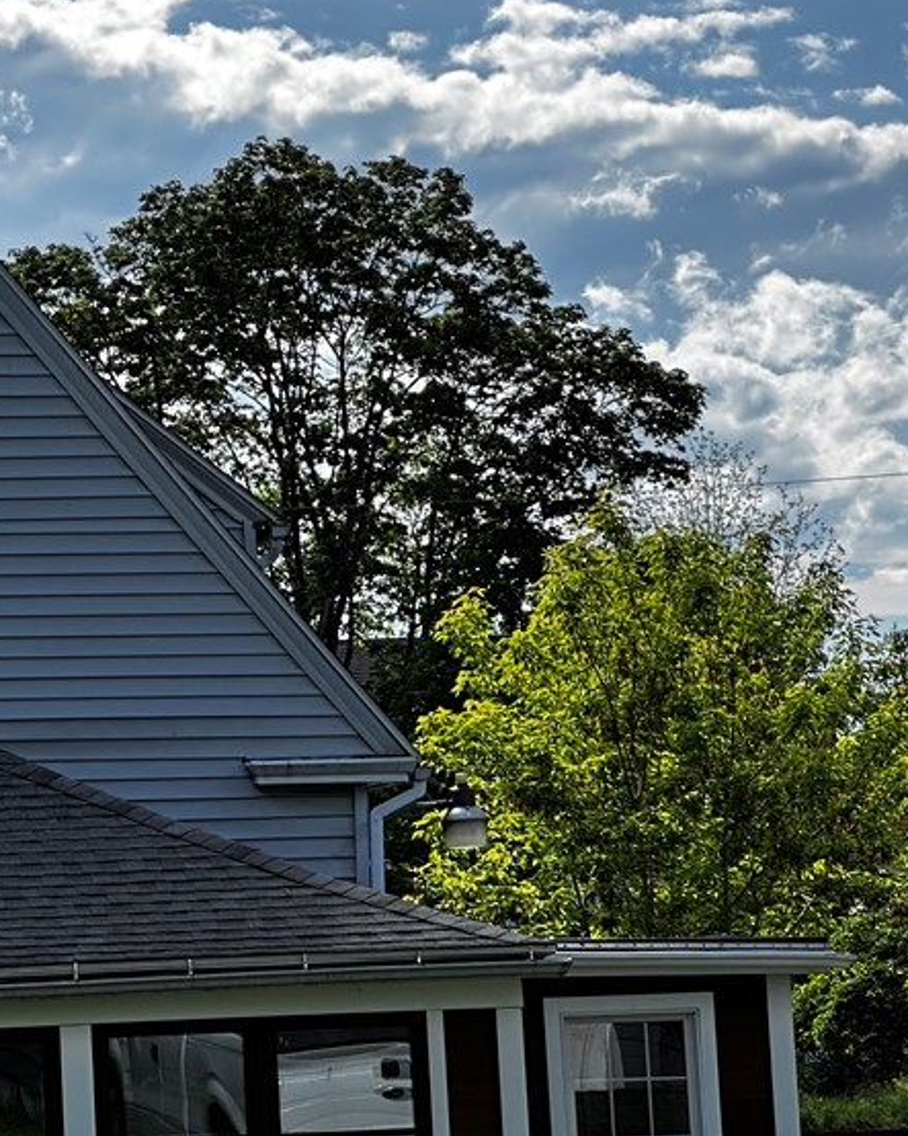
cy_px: 595
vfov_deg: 13.9
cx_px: -113
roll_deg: +2.0
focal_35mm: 139
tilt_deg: +6.2
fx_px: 4671
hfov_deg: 10.9
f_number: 2.8
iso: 32
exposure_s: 1/463
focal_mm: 9
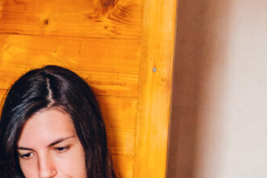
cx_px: -89
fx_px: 1030
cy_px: 266
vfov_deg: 9.6
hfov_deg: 14.1
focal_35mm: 139
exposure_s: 1/50
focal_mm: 30
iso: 1000
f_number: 1.4
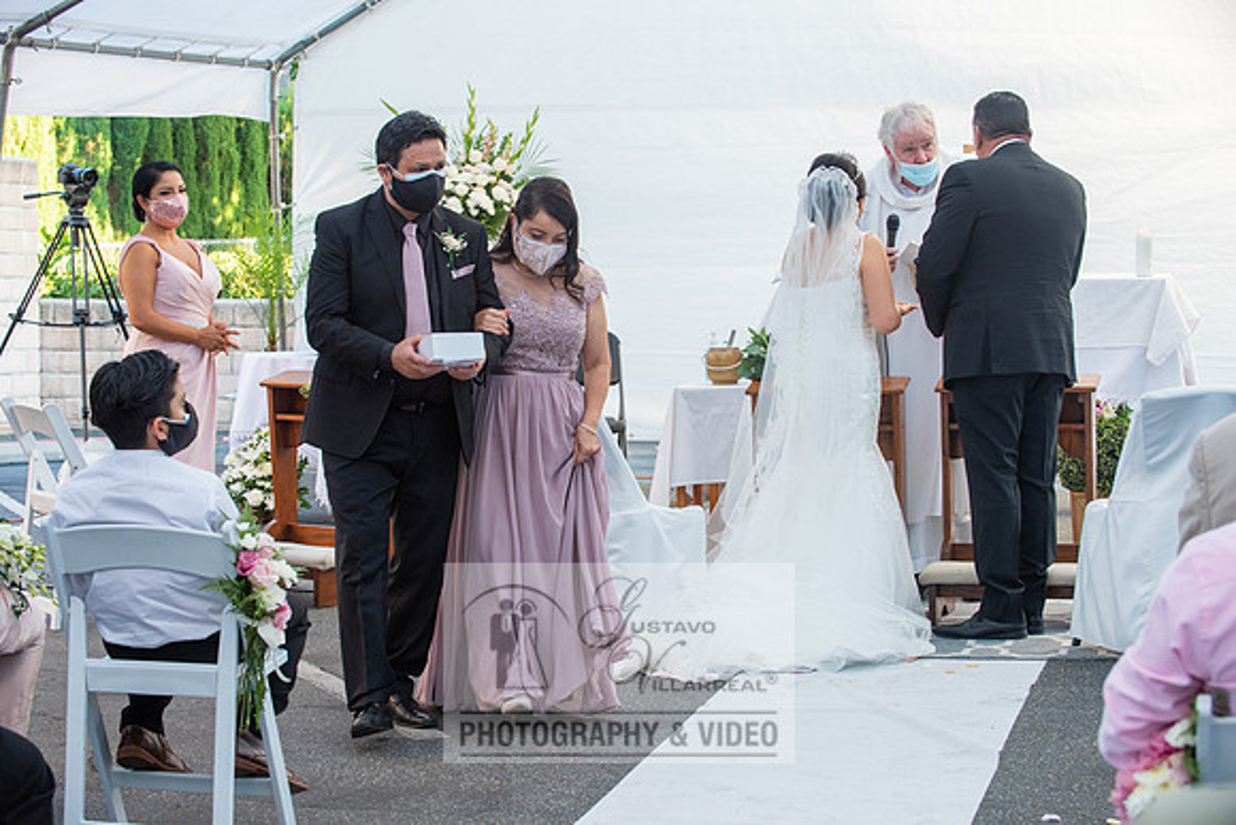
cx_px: 618
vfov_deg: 16.7
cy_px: 412
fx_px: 2816
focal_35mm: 82
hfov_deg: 24.8
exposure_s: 1/125
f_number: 6.3
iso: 800
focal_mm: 82
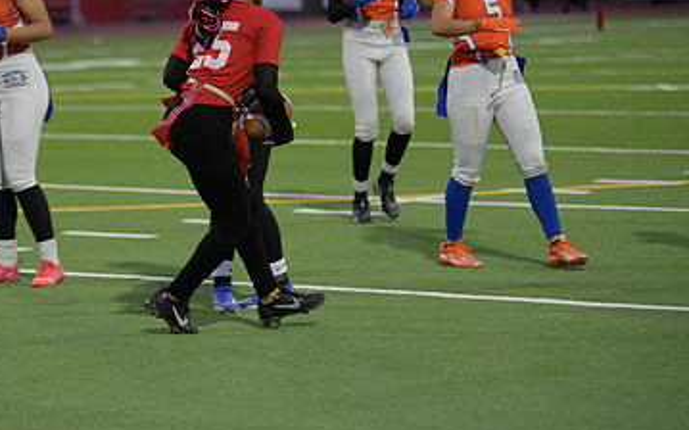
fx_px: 3773
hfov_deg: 10.4
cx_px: 205
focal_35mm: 201
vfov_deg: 6.5
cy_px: 122
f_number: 2.8
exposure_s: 1/200
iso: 400
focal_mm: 122
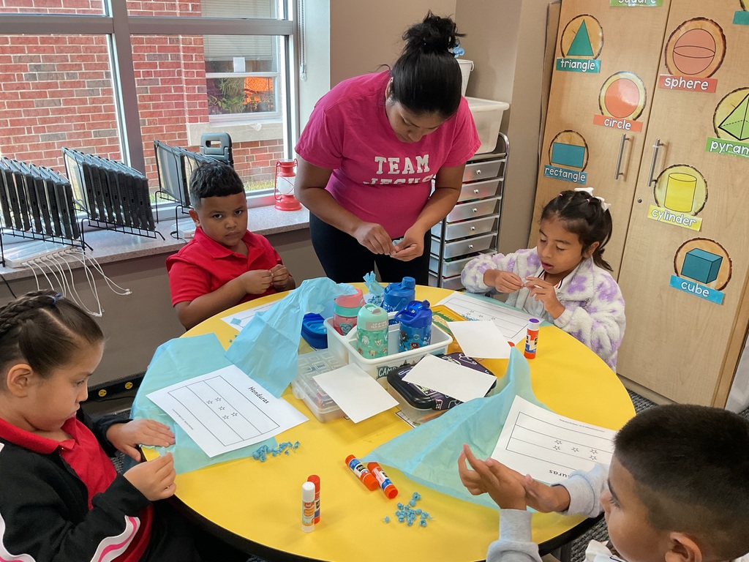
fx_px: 627
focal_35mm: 29
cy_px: 281
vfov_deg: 48.2
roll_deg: -1.4
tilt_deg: -23.0
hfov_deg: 61.7
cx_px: 374
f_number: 1.8
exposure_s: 1/60
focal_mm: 3
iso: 64
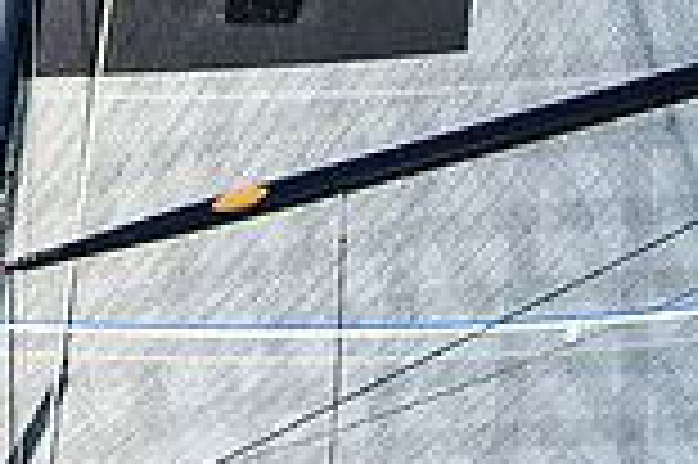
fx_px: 17838
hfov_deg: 2.2
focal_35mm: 921
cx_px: 786
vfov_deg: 1.5
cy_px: 691
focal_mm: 200
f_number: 5
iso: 320
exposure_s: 1/1250
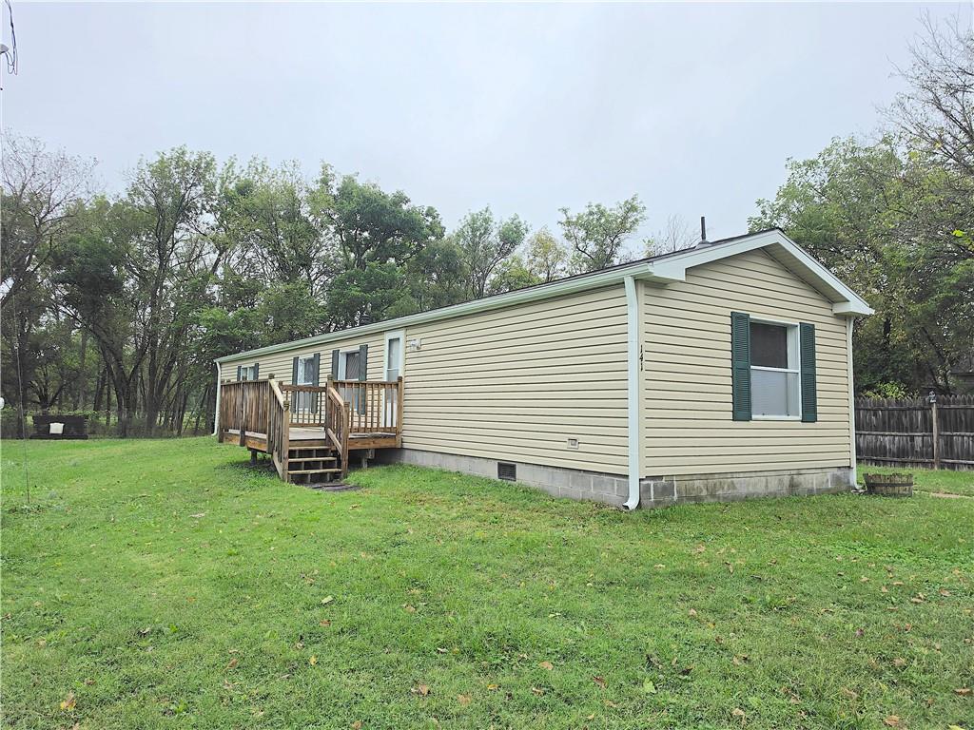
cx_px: 487
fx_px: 647
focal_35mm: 23
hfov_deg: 73.9
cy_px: 365
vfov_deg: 58.9
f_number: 1.4
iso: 20
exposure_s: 1/359
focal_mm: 6.5
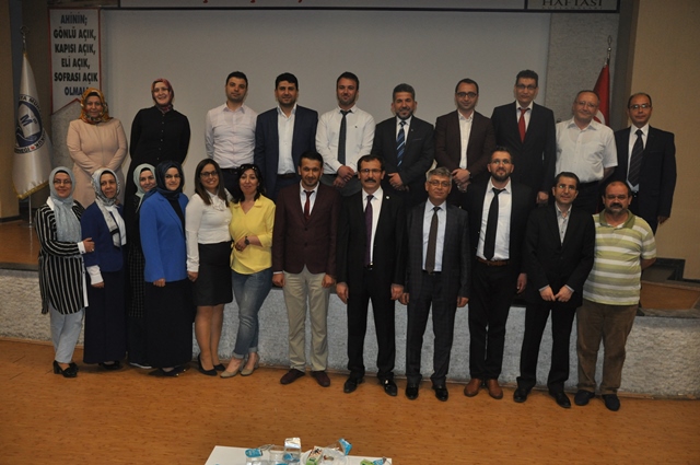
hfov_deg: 57.3
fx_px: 641
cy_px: 232
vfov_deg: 39.9
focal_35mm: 33
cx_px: 350
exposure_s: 1/60
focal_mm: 22
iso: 800
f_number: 3.5
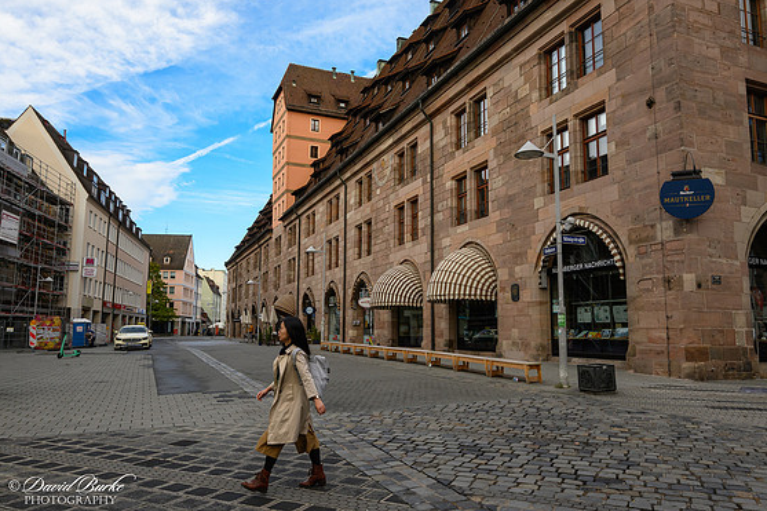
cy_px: 259
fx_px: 532
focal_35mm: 25
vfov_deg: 51.3
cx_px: 384
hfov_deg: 71.5
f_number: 8
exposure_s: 1/400
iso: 560
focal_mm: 16.5
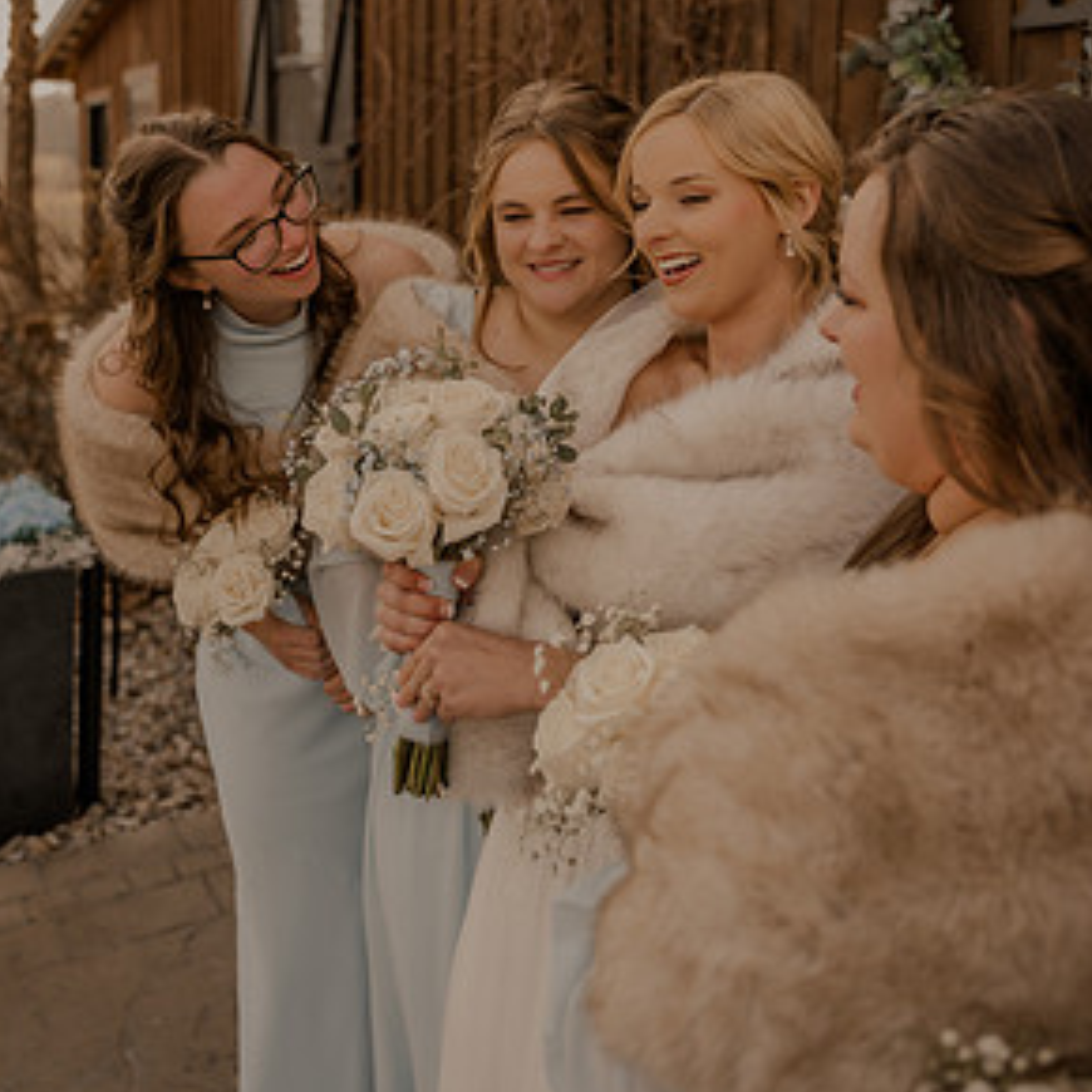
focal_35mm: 35
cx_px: 557
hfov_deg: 47.2
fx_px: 1249
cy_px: 297
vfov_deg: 45.9
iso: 125
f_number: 2.8
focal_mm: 26.5
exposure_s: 1/400
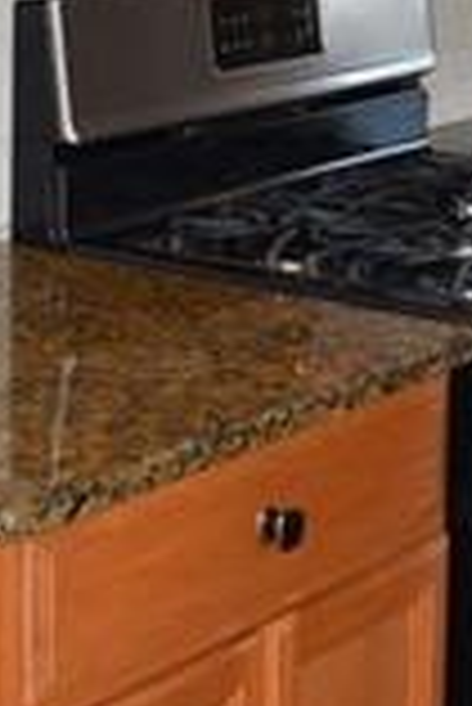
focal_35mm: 132
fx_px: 2590
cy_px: 49
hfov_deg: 10.2
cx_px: 616
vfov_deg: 15.3
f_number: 5
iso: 800
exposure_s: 1/100
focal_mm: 18
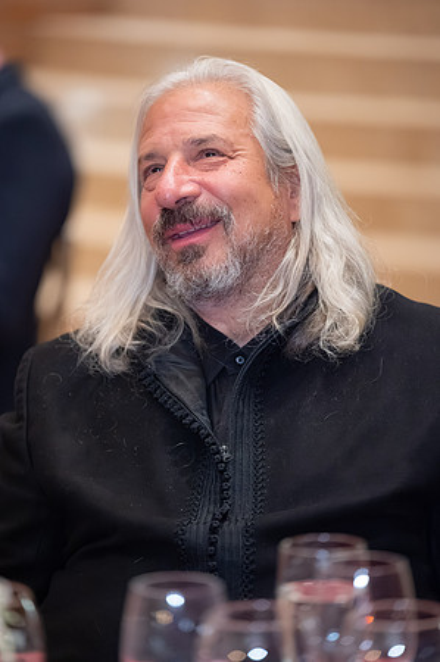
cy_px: 331
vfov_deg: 10.3
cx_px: 220
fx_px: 3675
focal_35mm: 200
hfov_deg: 6.9
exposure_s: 1/125
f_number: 2.8
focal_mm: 200
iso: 8000
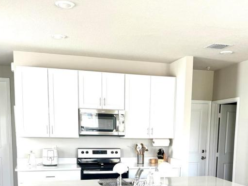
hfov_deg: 42.0
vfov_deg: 30.5
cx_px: 140
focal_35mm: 45
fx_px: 322
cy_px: 172
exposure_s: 1/121
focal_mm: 6.76
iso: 100
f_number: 1.78
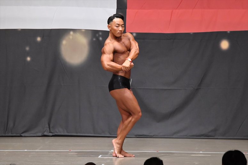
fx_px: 1653
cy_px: 82
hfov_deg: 8.6
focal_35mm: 240
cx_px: 124
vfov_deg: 5.7
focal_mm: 160
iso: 8000
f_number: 5.6
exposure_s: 1/400
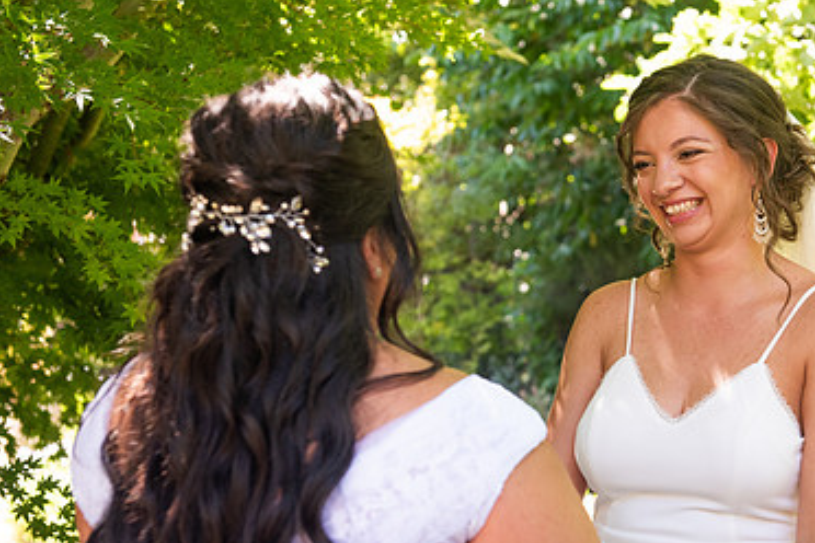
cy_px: 299
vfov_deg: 16.9
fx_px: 1834
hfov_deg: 24.9
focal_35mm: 81
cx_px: 563
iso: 640
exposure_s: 1/250
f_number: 4
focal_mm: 52
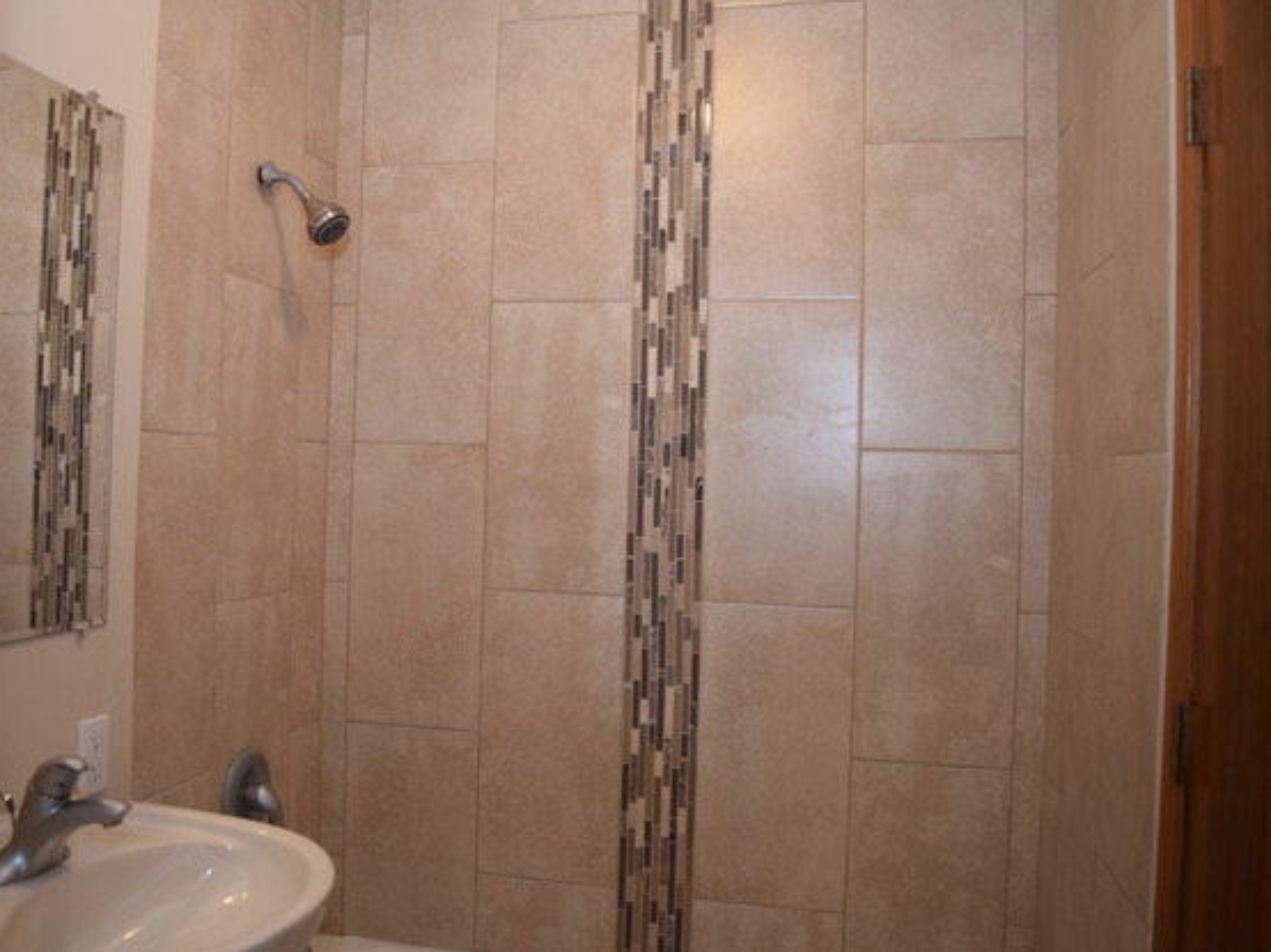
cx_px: 544
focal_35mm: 30
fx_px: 1101
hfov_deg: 59.7
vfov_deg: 46.8
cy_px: 465
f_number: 4
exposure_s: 1/60
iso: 800
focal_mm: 18
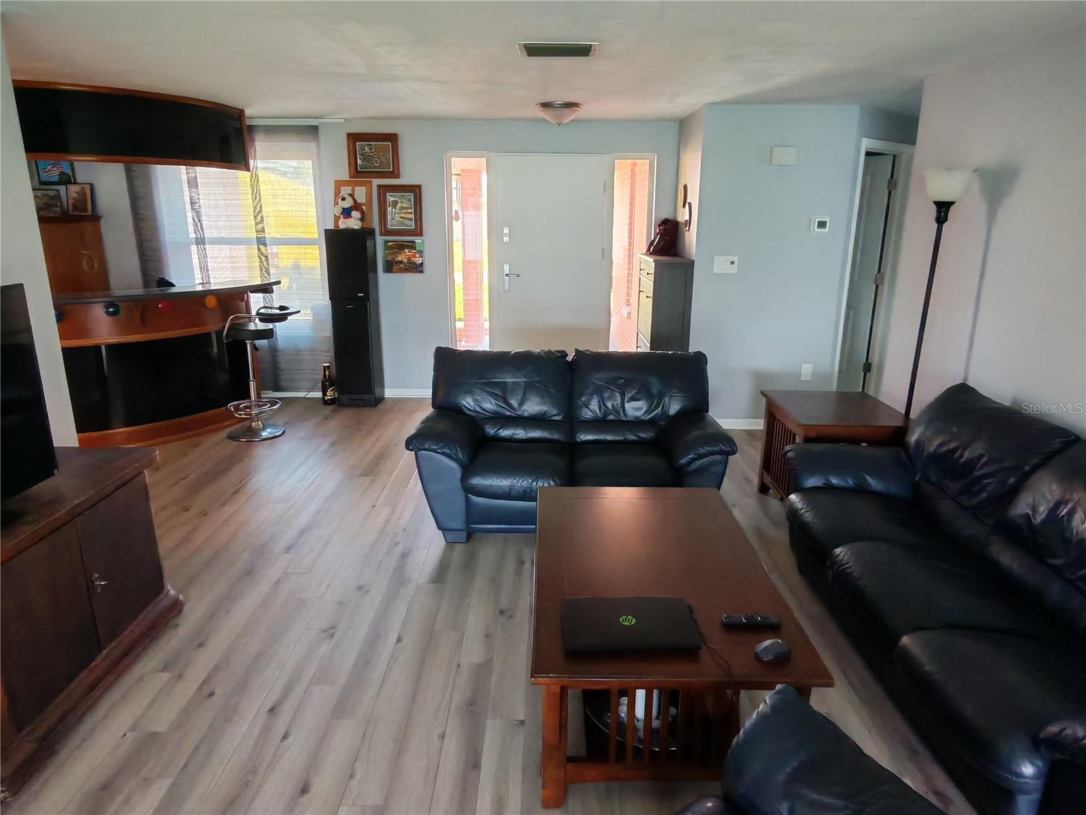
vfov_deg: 58.9
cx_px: 543
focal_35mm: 23
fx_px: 722
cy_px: 408
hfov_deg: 73.9
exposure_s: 1/20
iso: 250
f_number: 2.2
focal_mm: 1.96
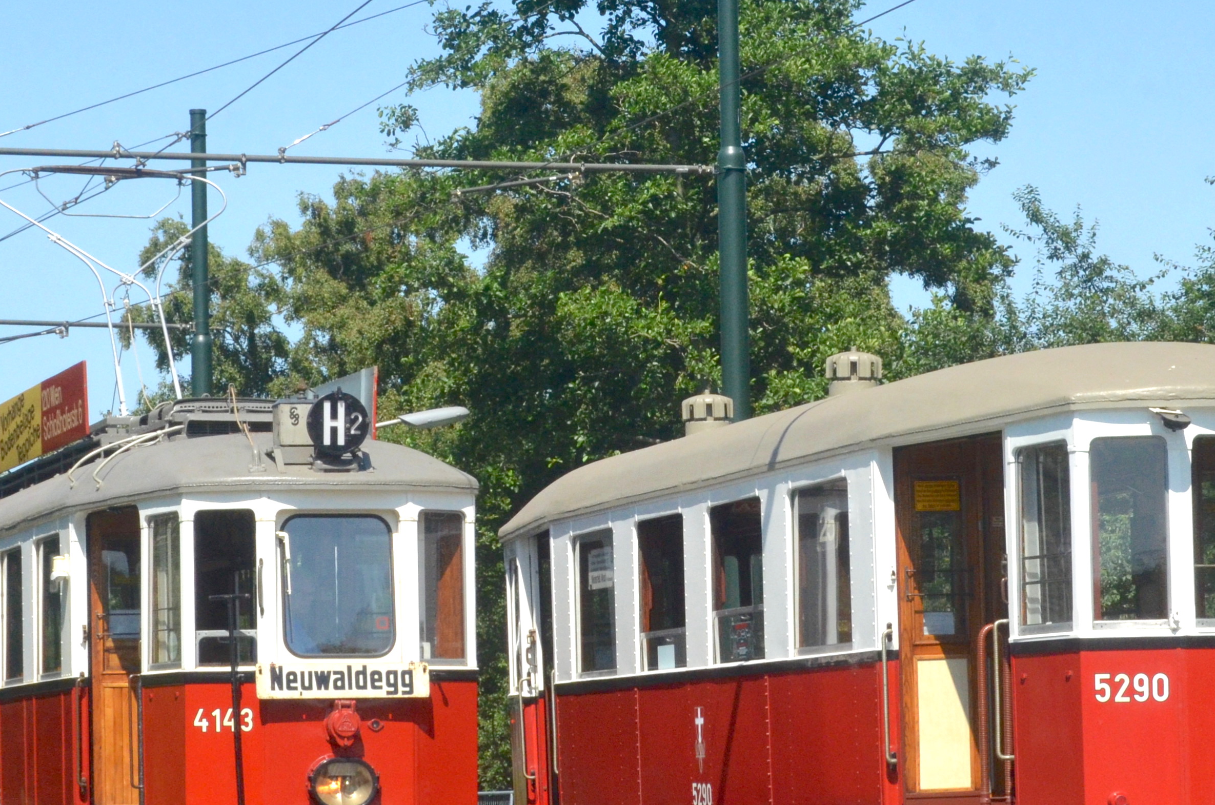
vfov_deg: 10.4
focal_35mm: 131
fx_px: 4412
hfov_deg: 15.7
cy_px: 537
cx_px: 643
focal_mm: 42
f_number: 14
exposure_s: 1/800
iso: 800
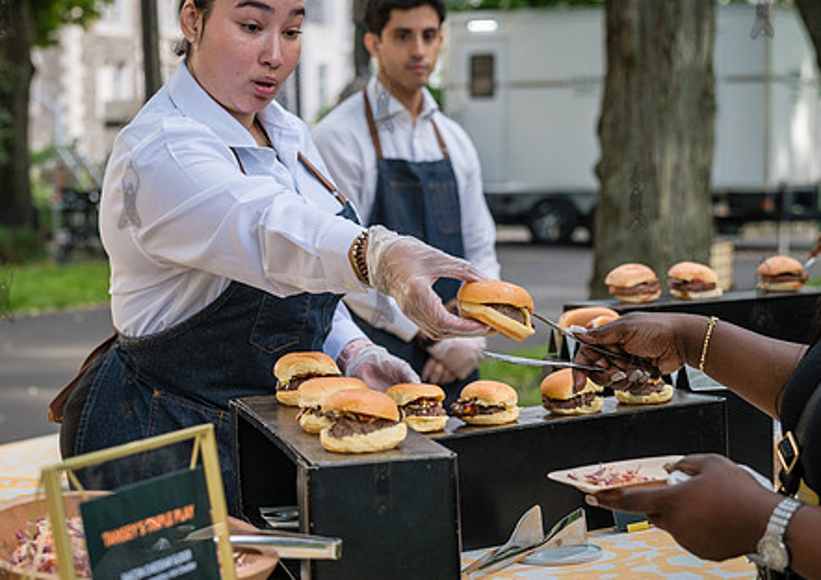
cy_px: 318
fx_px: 2044
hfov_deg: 22.7
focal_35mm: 88
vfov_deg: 16.1
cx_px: 307
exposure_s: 1/500
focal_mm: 60
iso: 800
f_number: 4
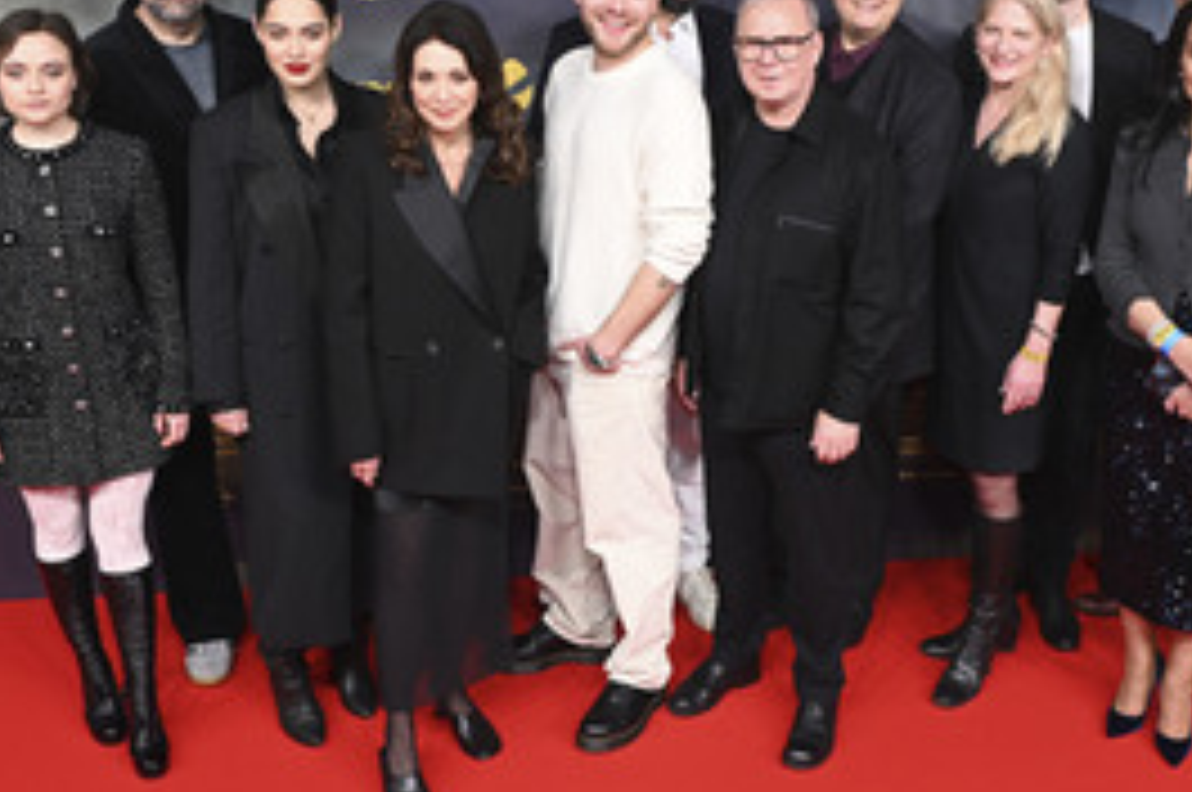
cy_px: 230
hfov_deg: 42.6
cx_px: 717
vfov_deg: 28.9
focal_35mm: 46
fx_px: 1521
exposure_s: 1/160
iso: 800
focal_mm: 27
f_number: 5.6
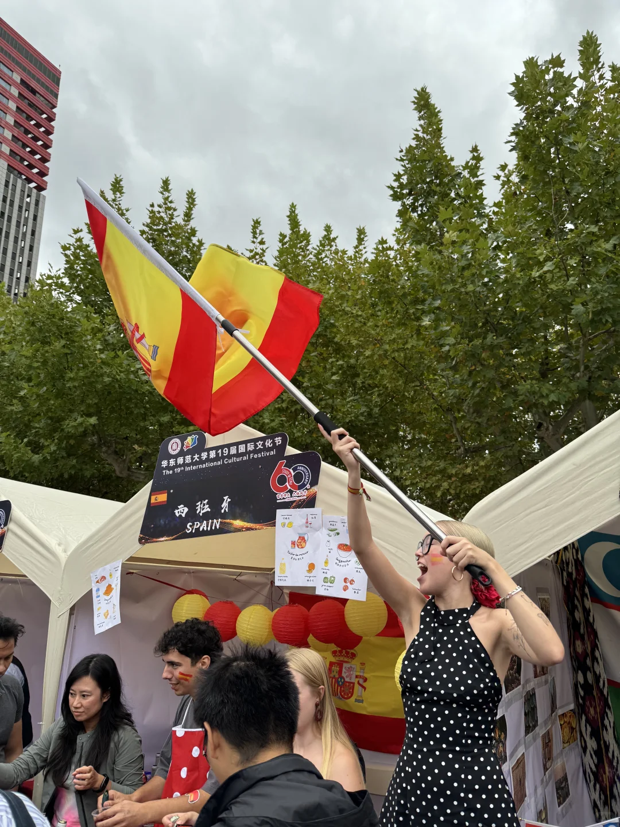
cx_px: 310
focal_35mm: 24
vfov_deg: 71.6
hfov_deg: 56.8
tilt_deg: +16.9
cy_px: 414
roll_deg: +0.0
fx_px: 573
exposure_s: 1/527
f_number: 1.78
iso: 80
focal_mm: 6.76
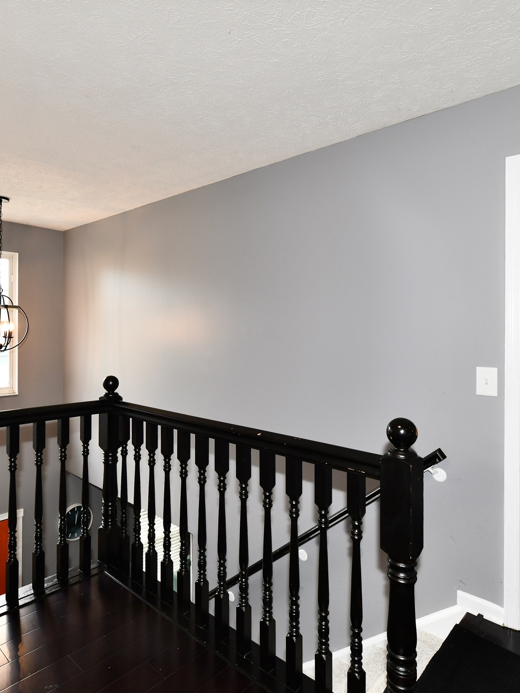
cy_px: 343
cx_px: 228
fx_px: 421
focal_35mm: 21
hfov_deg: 63.2
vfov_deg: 79.0
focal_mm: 14
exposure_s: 1/60
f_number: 6.3
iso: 640
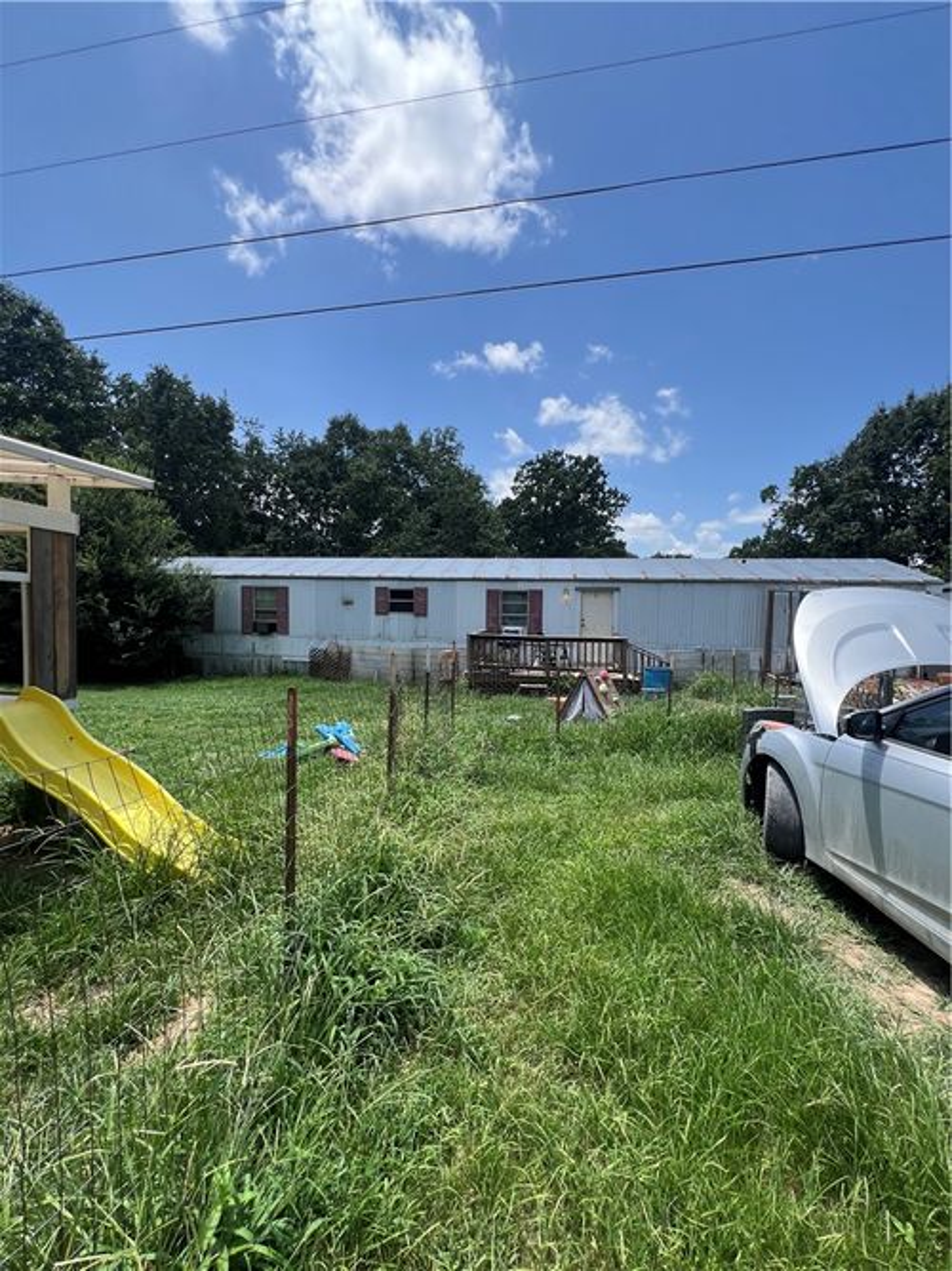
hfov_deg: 89.9
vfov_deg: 106.2
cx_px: 476
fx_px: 477
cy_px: 636
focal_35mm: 13
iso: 32
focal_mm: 1.57
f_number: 1.8
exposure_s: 1/1004
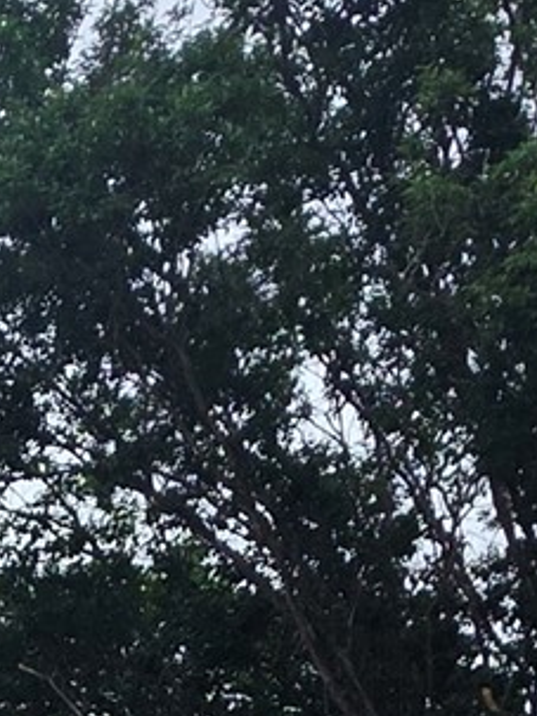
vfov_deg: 17.6
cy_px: 1314
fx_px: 1821
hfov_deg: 14.1
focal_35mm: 88
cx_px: -530
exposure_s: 1/341
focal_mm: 2.2
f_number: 1.9
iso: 32
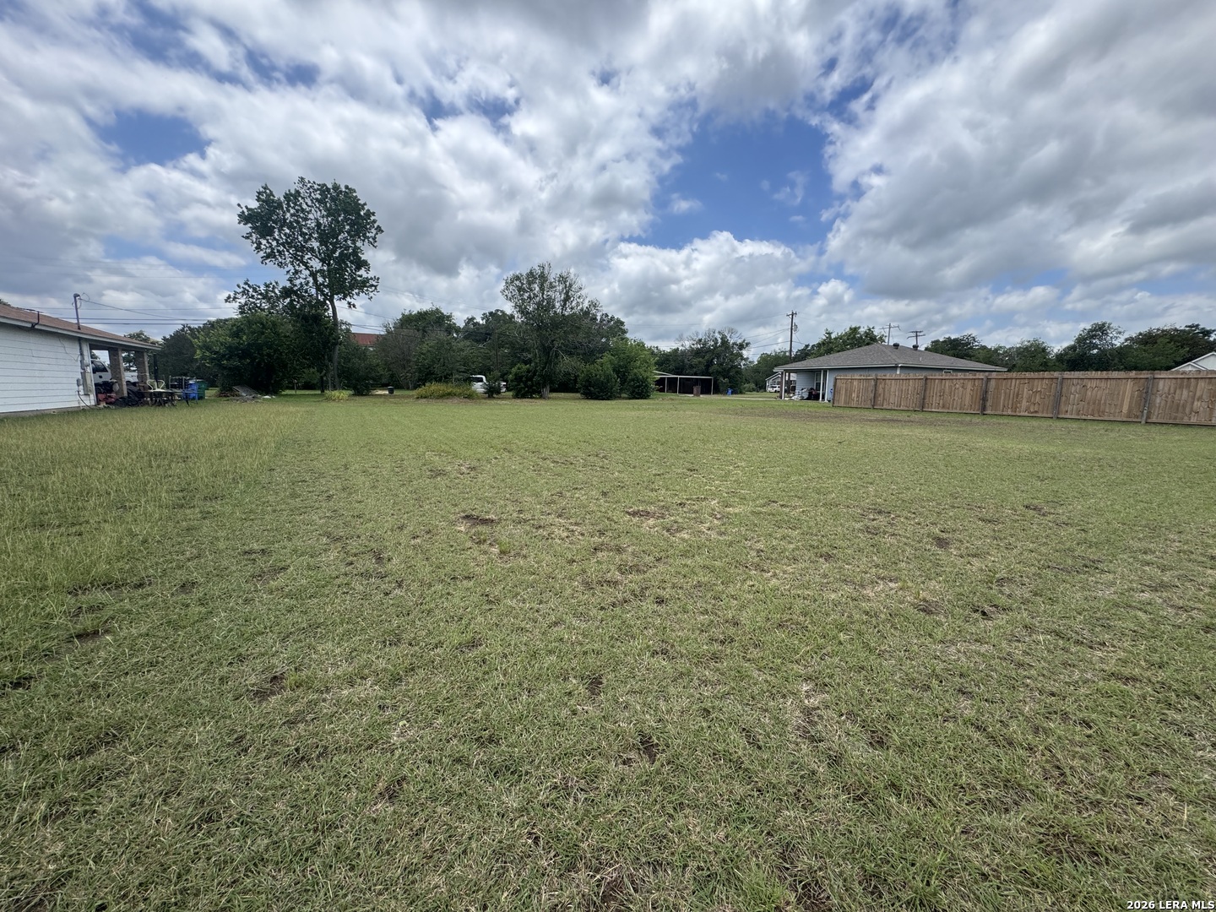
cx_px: 608
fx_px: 492
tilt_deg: -8.8
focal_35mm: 14
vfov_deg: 85.7
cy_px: 456
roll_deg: -0.8
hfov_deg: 102.1
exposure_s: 1/1672
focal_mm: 2.22
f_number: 2.2
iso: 50
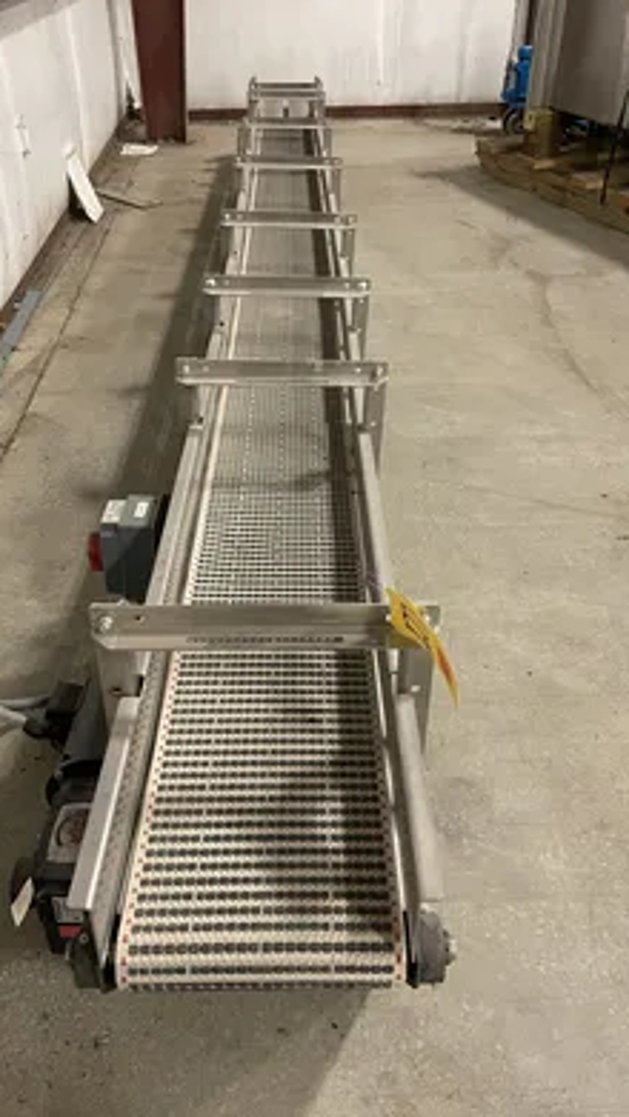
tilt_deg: -35.6
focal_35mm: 29
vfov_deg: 66.1
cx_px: 294
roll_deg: +0.8
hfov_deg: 40.2
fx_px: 860
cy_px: 549
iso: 400
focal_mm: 4.2
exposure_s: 1/60
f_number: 1.6
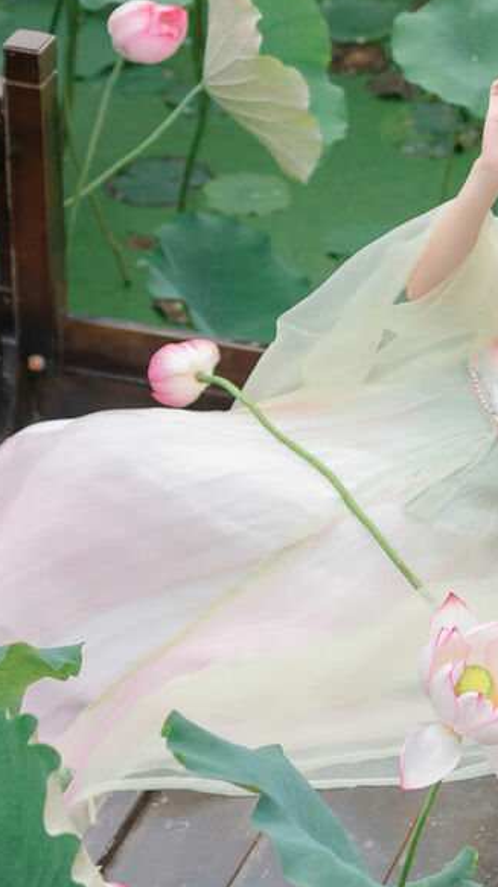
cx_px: 498
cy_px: 213
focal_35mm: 241
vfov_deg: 8.9
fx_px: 5663
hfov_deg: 5.0
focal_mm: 85
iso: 200
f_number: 1.8
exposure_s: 1/3200
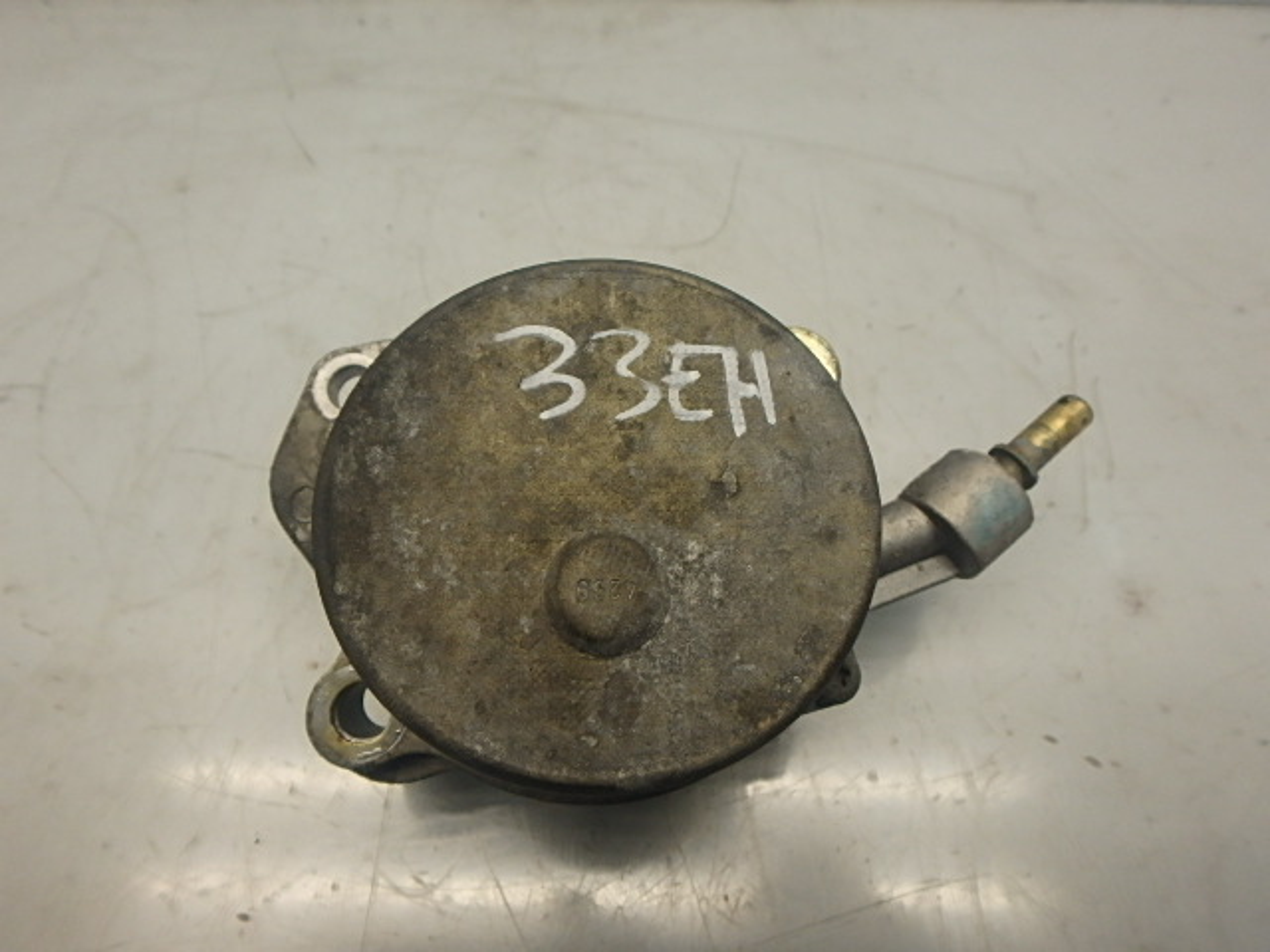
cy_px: 476
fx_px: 770
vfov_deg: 63.4
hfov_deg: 79.0
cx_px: 635
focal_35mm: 21
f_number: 3.5
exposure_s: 1/80
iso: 200
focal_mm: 3.7
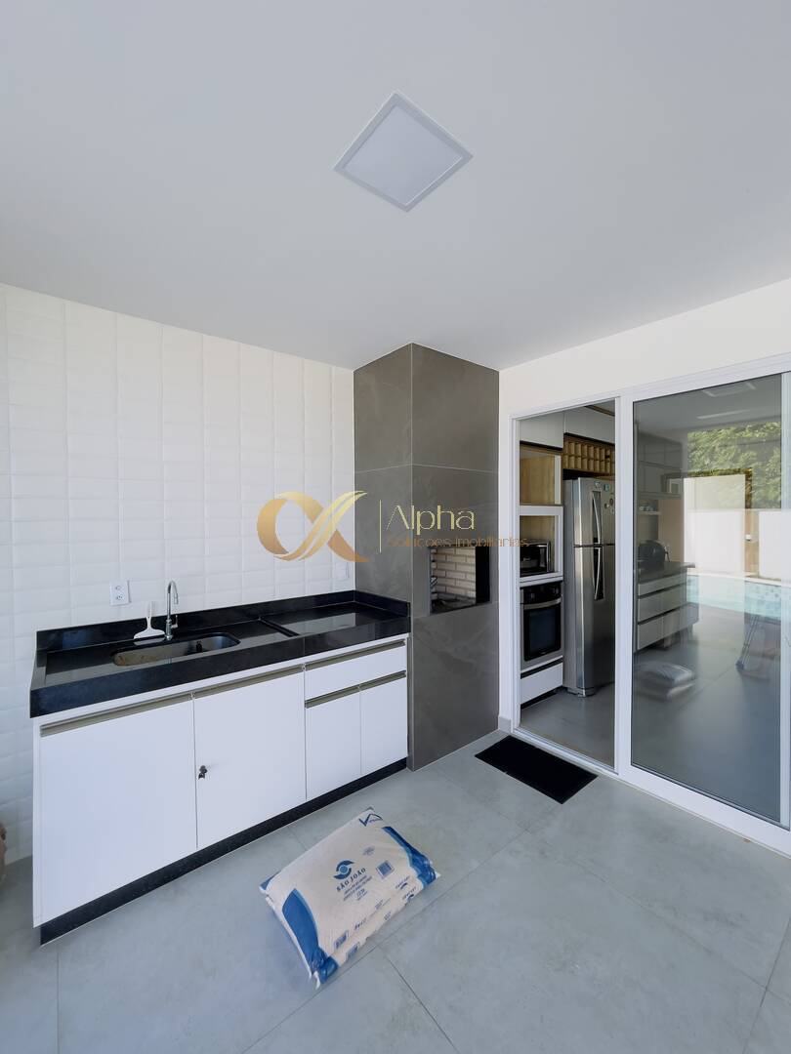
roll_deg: +0.3
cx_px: 396
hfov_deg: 89.9
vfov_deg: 106.2
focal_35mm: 13
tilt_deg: -1.3
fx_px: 396
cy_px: 527
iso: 25
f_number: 2.4
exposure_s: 1/131
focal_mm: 1.54
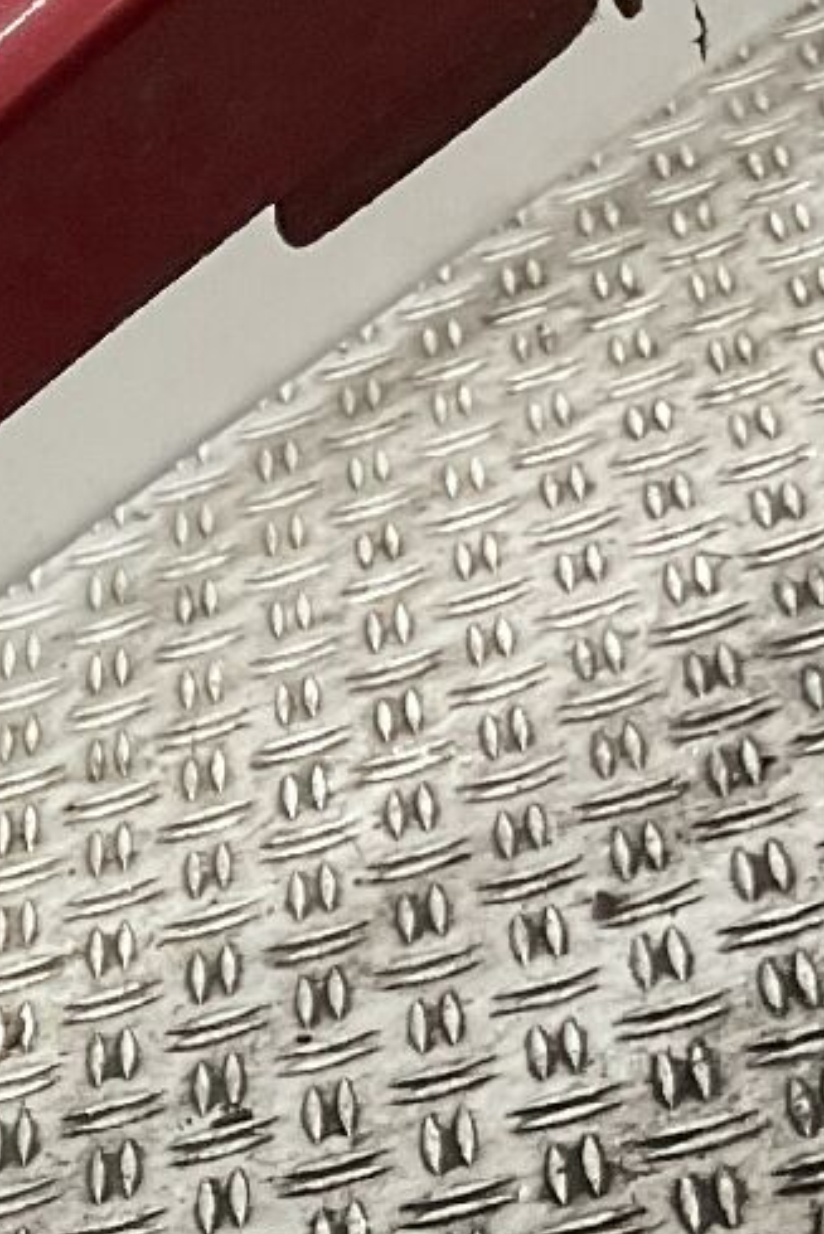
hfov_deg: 10.6
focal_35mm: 118
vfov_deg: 16.4
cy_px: 1626
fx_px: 4048
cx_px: -845
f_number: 1.8
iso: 80
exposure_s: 1/50
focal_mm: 3
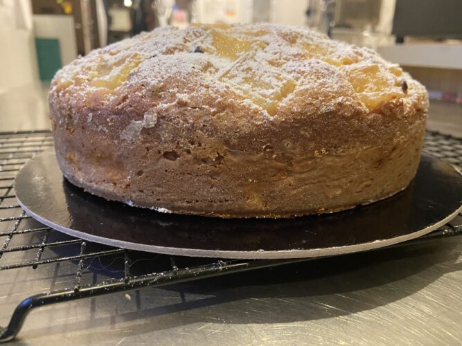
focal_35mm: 26
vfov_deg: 53.0
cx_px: 231
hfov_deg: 67.3
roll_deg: -1.2
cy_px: 173
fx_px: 347
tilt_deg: -19.0
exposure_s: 1/25
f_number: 1.8
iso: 500
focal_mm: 4.25
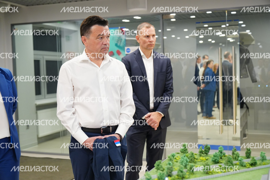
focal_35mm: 50
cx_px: 135
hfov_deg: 39.6
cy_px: 90
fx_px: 375
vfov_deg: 27.0
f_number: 3.5
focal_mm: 50
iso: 2000
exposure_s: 1/125
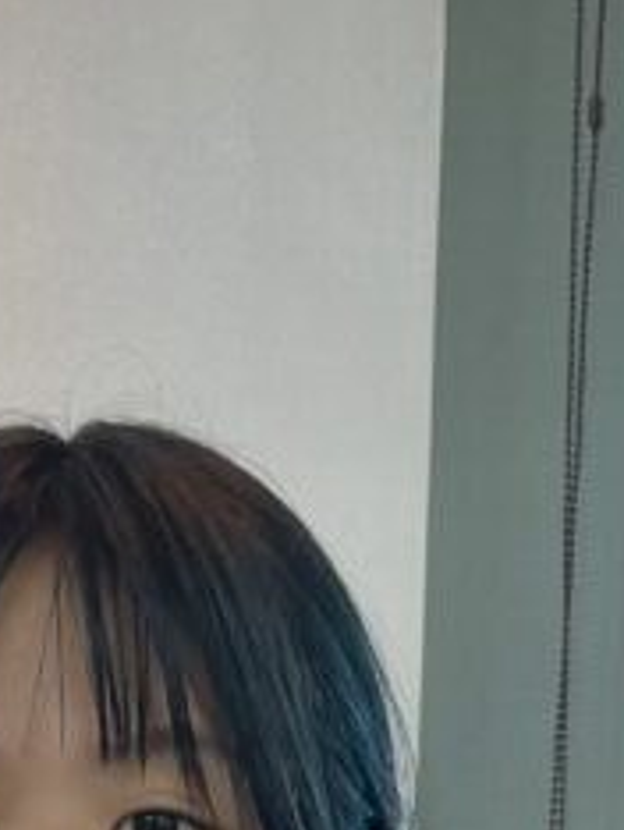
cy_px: 1625
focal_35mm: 111
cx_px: 142
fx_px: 2663
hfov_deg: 13.3
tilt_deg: -6.6
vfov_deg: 14.8
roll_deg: -1.8
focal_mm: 4.2
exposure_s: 1/100
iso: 100
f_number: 1.6
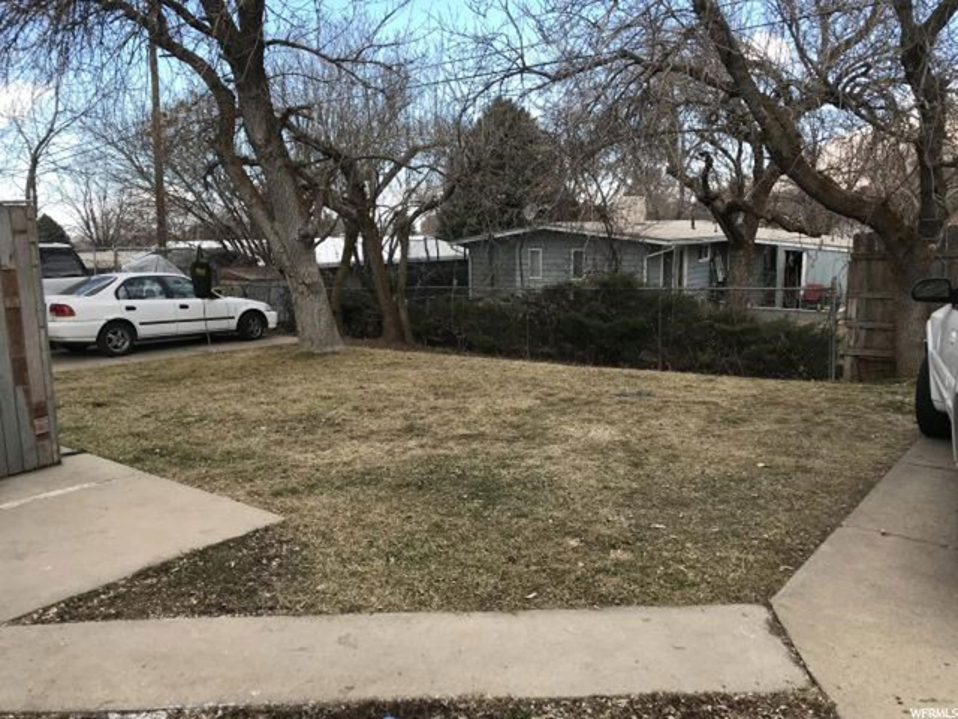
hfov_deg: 63.4
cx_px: 479
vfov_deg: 49.7
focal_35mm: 28
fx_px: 775
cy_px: 360
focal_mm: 3.99
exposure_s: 1/560
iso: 20
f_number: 1.8
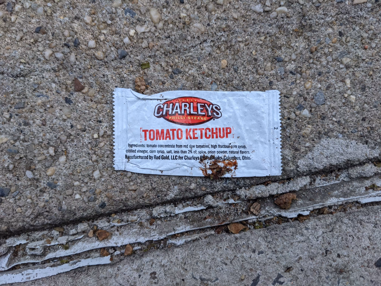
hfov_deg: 65.3
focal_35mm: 27
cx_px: 190
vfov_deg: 51.4
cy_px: 143
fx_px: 297
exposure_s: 1/239
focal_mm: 4.38
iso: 56
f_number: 1.73
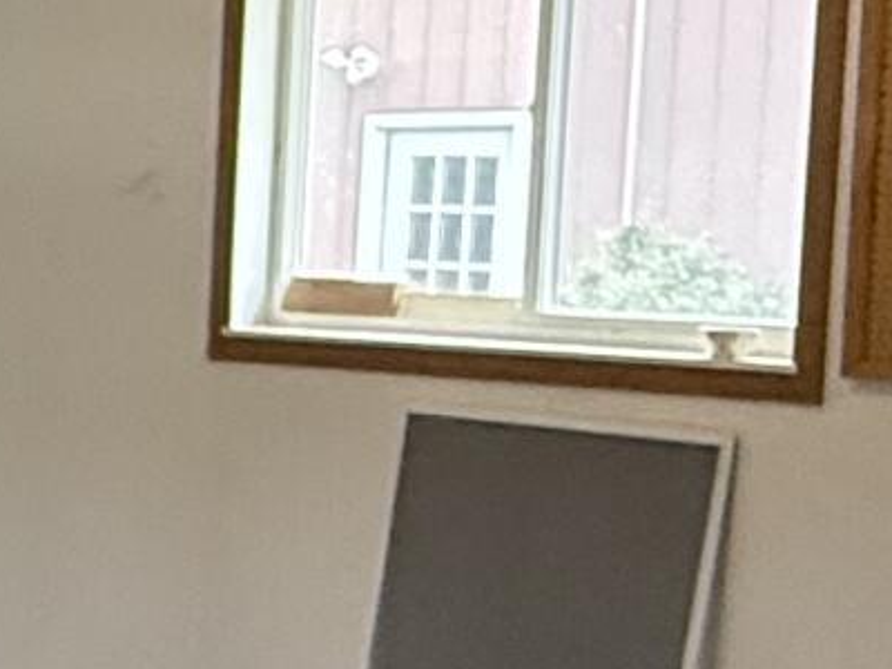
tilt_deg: -3.9
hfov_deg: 15.3
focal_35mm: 105
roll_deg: +0.1
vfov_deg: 14.1
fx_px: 2706
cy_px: 401
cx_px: -861
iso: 400
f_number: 2.2
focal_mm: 2.22
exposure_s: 1/120
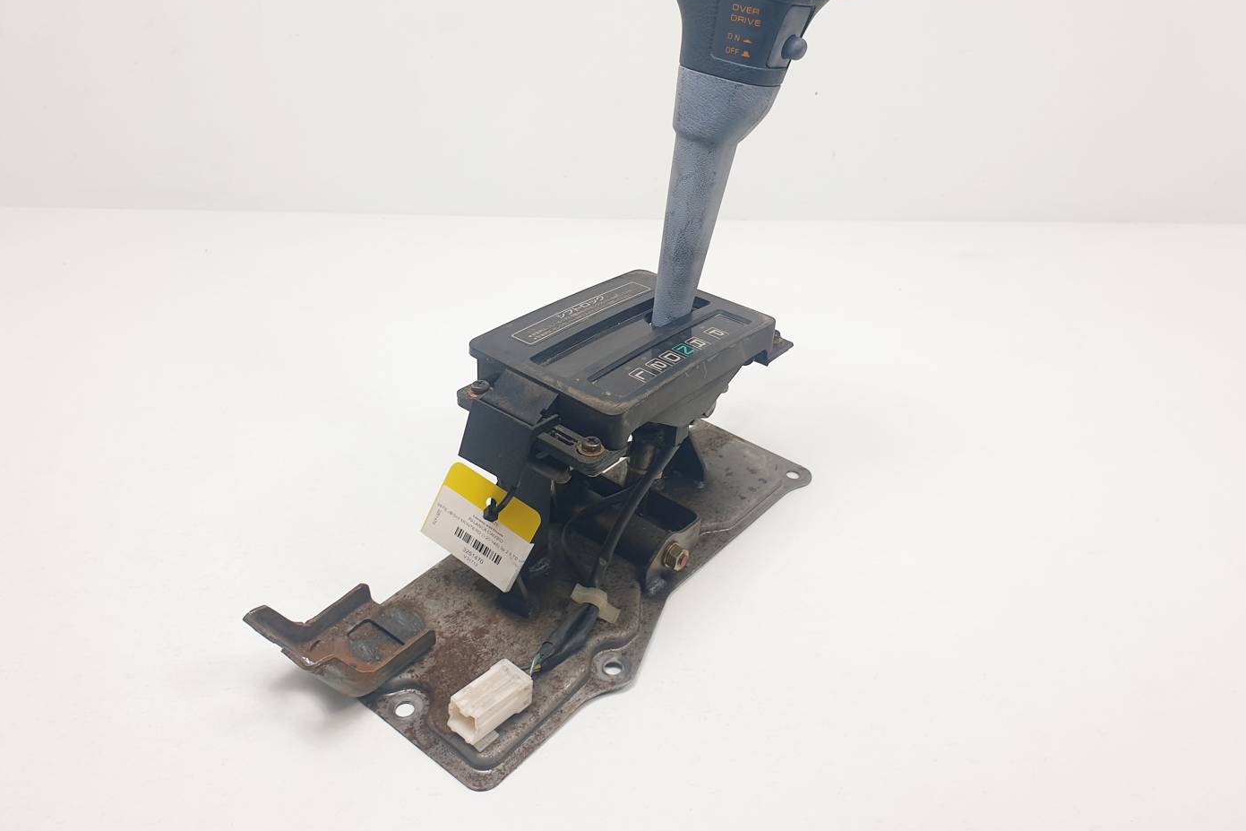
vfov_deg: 46.4
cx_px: 643
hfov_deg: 65.5
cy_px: 389
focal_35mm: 28
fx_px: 969
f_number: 2.4
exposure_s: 1/288
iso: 50
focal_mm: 4.3
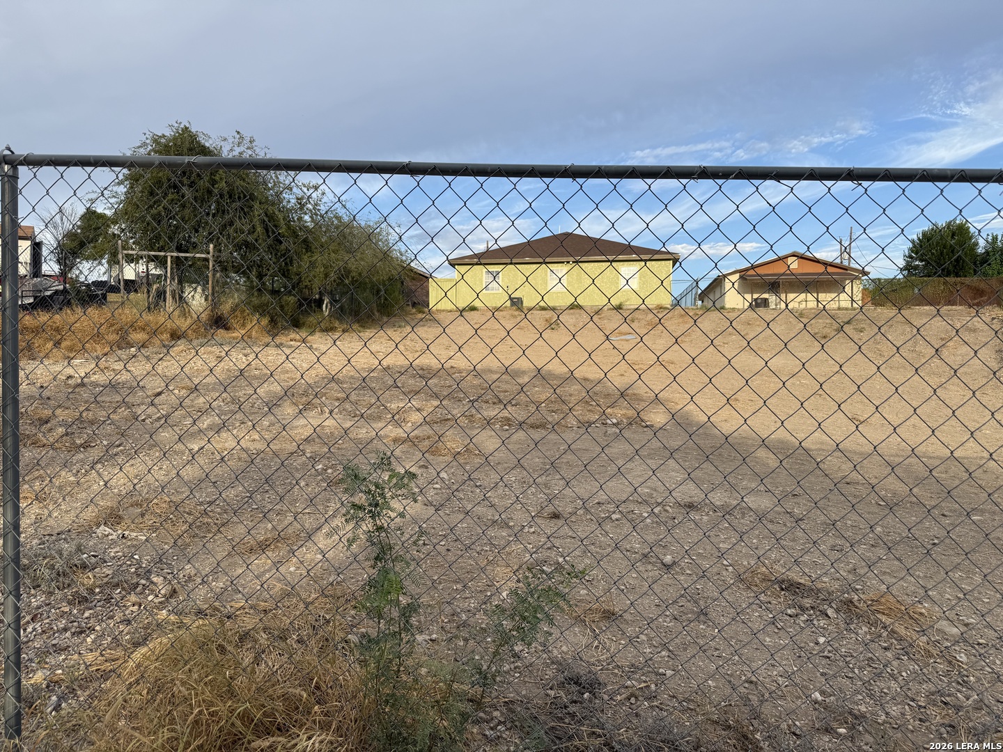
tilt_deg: +0.1
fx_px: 695
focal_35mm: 24
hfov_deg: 71.6
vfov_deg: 56.8
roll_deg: -0.2
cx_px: 502
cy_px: 376
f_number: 1.78
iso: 80
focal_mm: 6.76
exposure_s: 1/1464
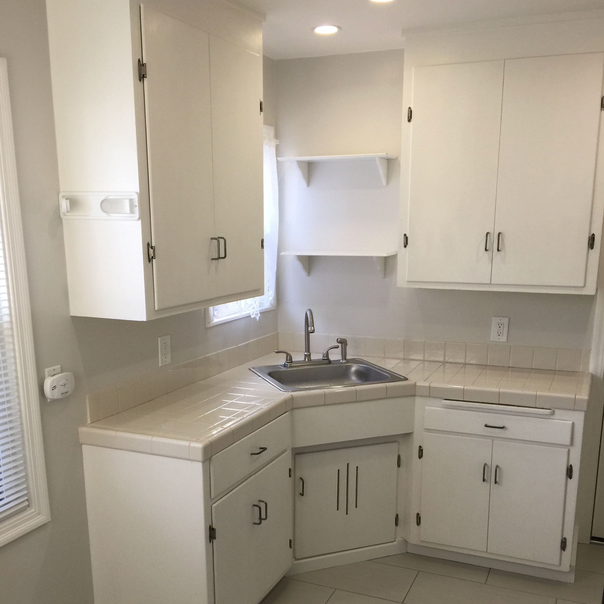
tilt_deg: -12.4
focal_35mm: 35
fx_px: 691
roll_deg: +0.9
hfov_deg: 47.2
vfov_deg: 46.7
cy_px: 382
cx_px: 302
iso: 40
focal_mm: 4.15
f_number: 2.2
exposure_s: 1/30
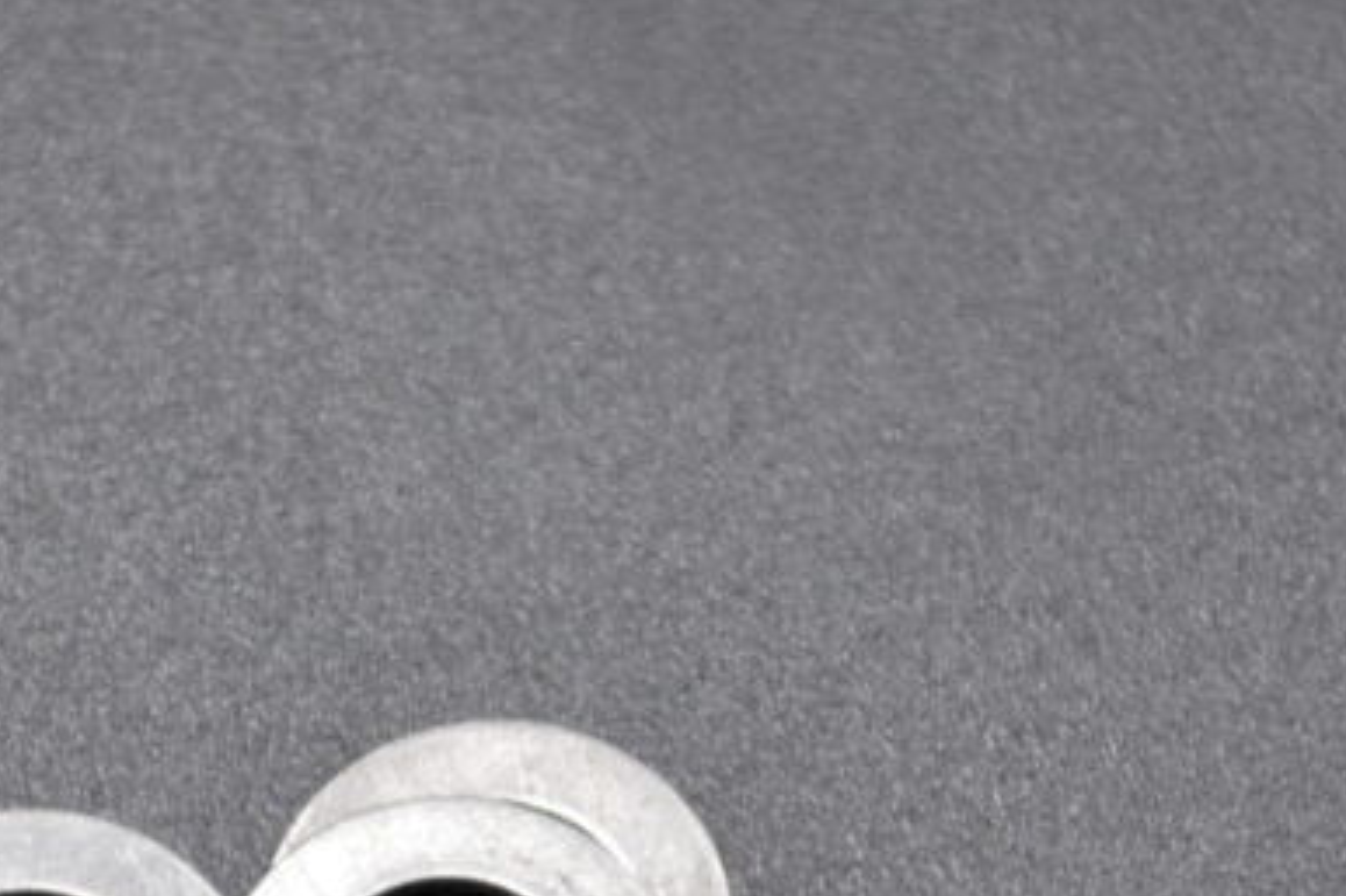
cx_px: 394
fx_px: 9588
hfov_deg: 8.0
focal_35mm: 257
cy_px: 1185
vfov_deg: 5.3
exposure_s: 1/40
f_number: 5.6
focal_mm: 55
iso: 400
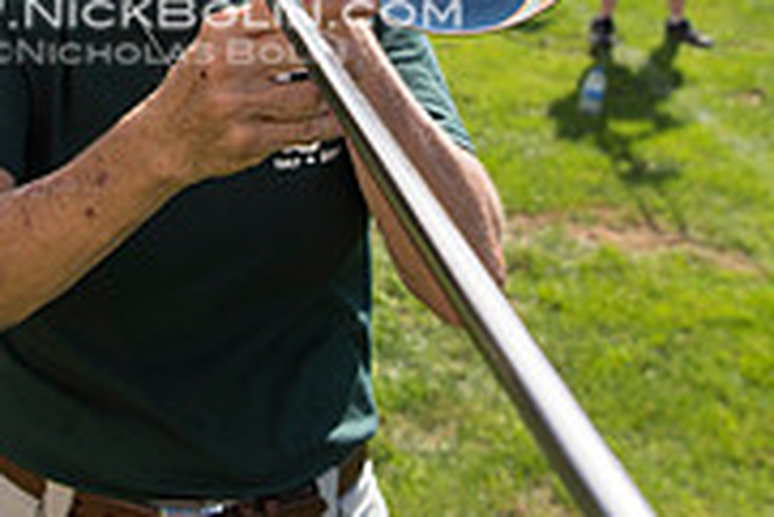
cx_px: 167
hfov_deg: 25.9
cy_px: -139
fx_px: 1657
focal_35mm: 77
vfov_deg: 16.8
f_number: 4.5
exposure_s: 1/1600
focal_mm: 24
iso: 250
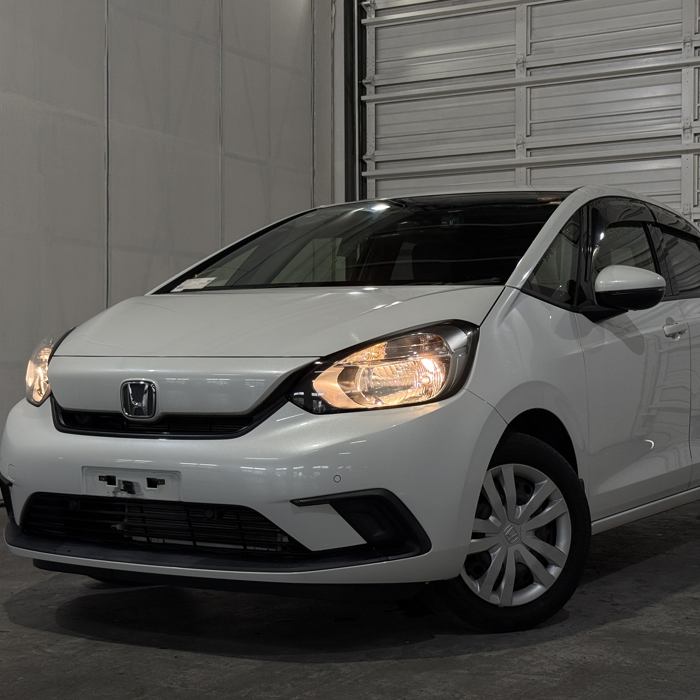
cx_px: 394
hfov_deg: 30.0
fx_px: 1304
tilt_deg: +0.4
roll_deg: -0.3
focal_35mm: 57
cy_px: 348
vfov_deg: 30.0
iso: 50
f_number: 1.78
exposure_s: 1/183
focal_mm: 6.76
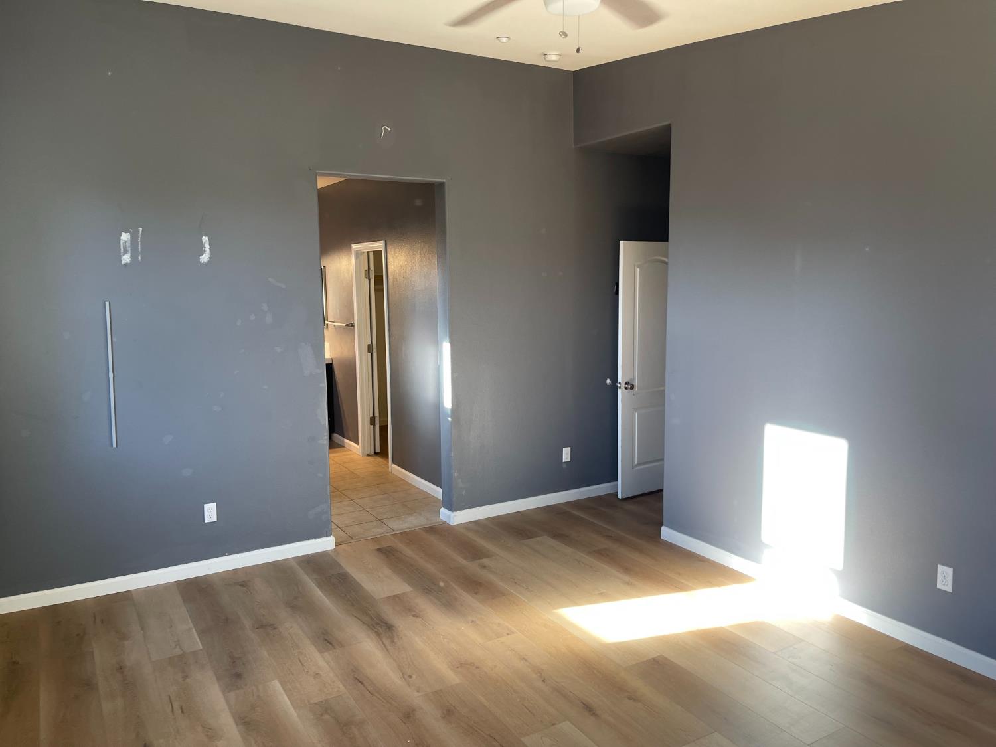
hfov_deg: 69.4
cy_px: 374
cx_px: 498
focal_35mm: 25
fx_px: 719
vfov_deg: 54.9
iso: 125
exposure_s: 1/112
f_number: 1.6
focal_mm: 5.1
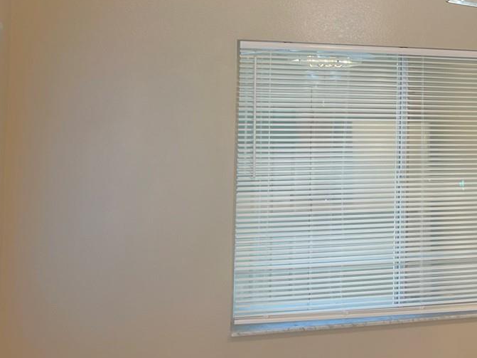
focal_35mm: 62
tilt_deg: +3.2
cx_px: 489
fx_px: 854
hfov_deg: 29.0
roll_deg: +0.5
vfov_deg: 23.3
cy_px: 70
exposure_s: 1/120
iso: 125
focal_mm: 5.1
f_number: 1.6
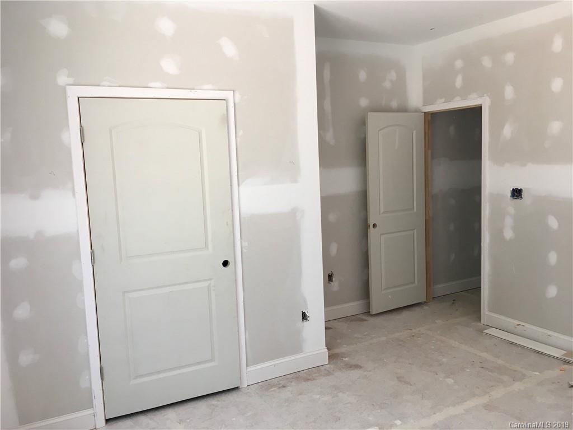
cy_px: 215
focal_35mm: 29
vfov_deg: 48.2
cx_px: 286
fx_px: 480
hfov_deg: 61.7
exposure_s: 1/40
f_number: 2.2
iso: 25
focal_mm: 4.15
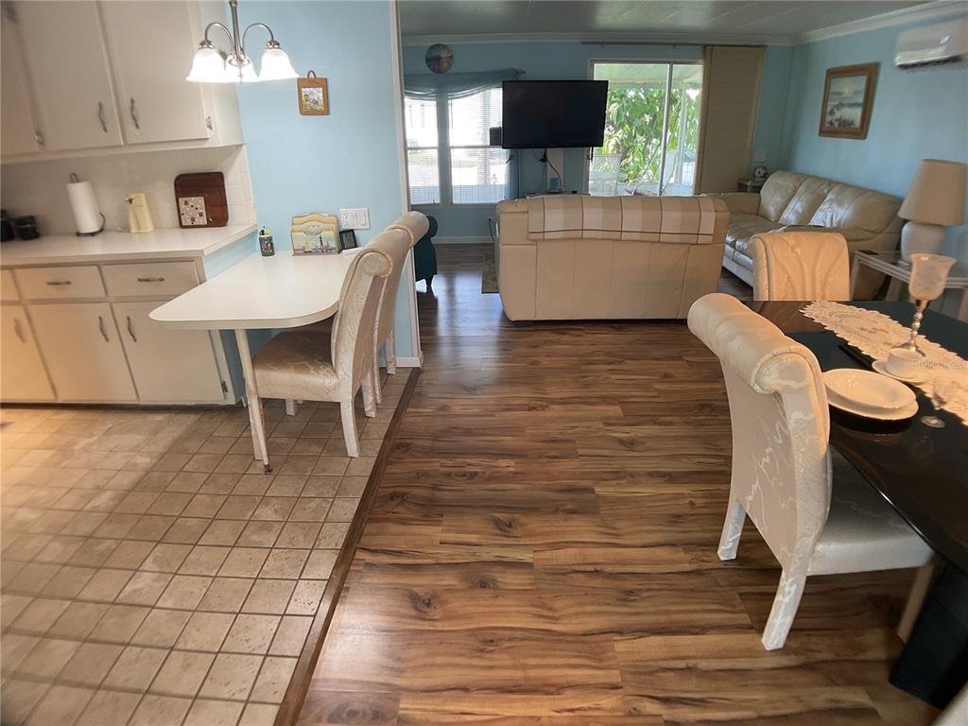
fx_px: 811
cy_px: 363
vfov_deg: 48.2
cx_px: 484
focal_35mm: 29
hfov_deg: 61.7
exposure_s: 1/60
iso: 50
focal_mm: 3
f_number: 1.8
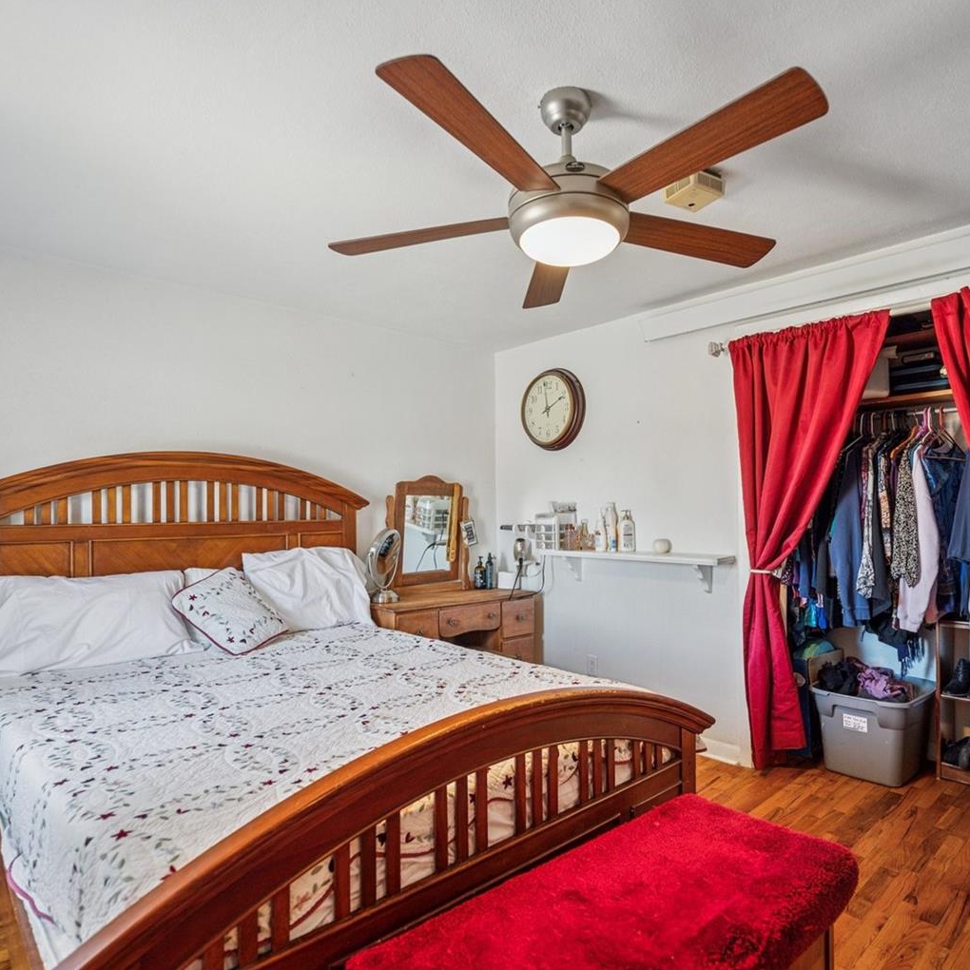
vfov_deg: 74.8
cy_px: 485
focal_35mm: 20
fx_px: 634
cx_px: 545
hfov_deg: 74.5
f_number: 3.2
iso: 400
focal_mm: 15
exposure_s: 1/40
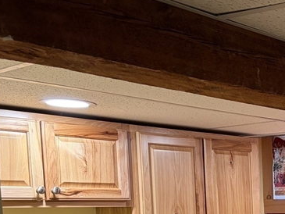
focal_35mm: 73
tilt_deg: -5.3
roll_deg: +0.3
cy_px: 266
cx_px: 391
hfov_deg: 23.0
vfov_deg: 18.9
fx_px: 601
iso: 160
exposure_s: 1/60
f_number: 1.6
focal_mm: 5.96
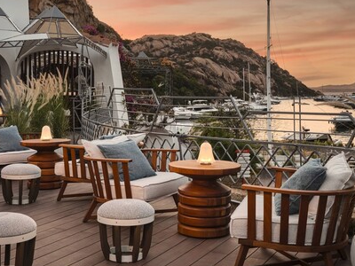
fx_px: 503
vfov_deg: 29.4
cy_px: 82
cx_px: 178
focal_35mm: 49
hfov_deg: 38.9
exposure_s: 1/20
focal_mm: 43.3
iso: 400
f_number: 16
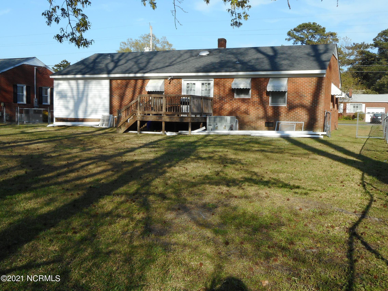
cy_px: 146
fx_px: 437
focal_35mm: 39
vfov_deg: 36.8
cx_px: 194
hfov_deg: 47.9
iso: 80
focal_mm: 6.9
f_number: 4.5
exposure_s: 1/400
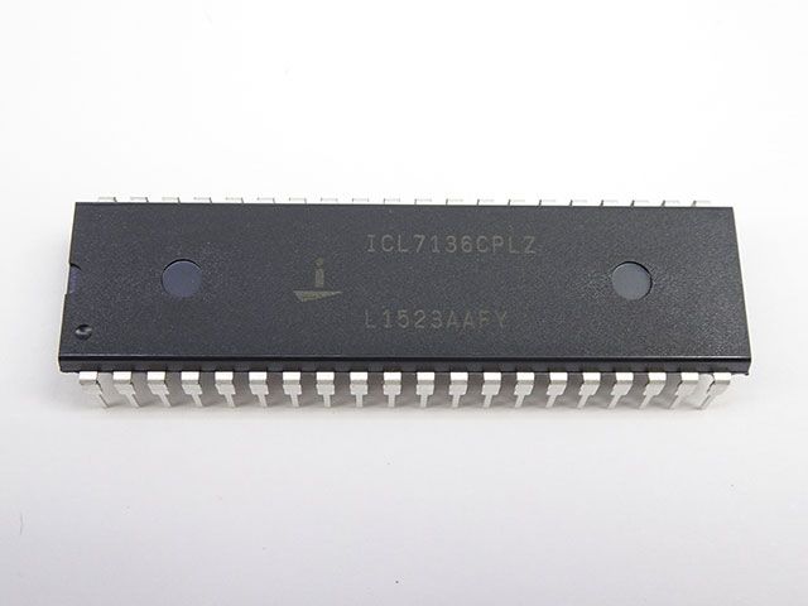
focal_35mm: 34
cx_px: 404
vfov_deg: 41.8
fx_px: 794
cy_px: 303
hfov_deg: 54.0
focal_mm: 5.79
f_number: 4
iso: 100
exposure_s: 1/40
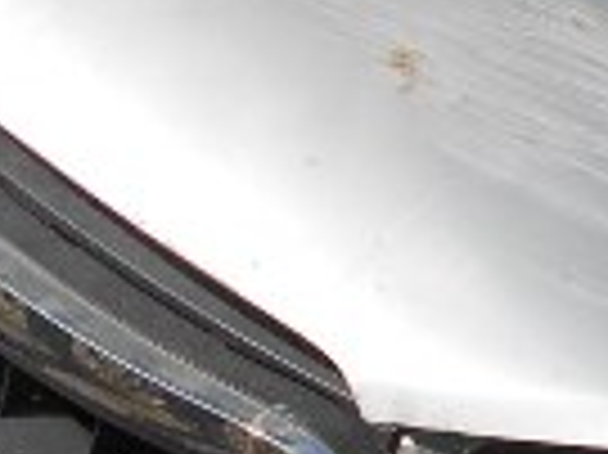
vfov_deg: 9.6
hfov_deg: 11.5
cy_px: 202
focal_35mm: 154
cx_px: 1225
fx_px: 2702
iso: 80
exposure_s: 1/1250
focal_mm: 4.6
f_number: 3.2
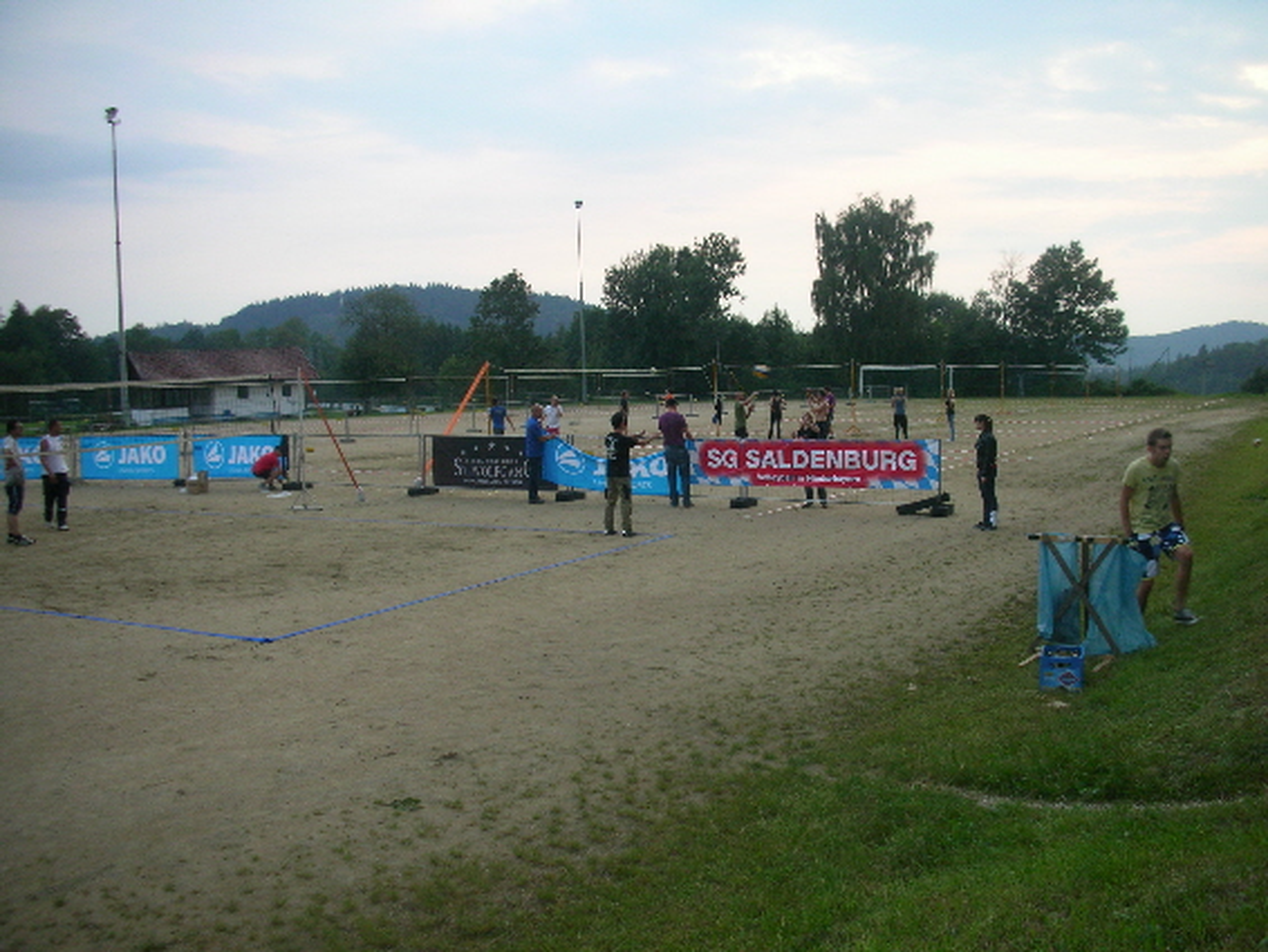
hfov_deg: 52.6
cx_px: 634
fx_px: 1283
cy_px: 476
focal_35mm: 35
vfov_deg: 40.7
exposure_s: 1/30
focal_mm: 5.8
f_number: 3
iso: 64
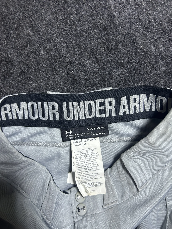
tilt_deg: -81.9
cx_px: 86
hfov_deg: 53.1
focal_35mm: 26
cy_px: 114
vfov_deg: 67.3
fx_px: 172
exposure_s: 1/50
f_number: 1.5
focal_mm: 5.7
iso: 250
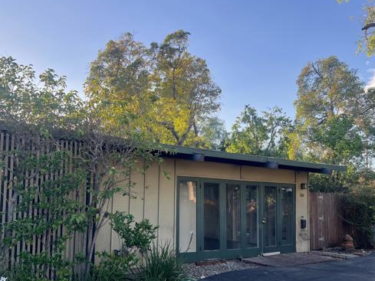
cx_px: 147
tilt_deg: +5.3
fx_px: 368
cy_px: 175
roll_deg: -0.6
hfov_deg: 53.5
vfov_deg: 41.5
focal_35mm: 34
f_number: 1.5
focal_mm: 5.7
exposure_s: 1/758
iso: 50
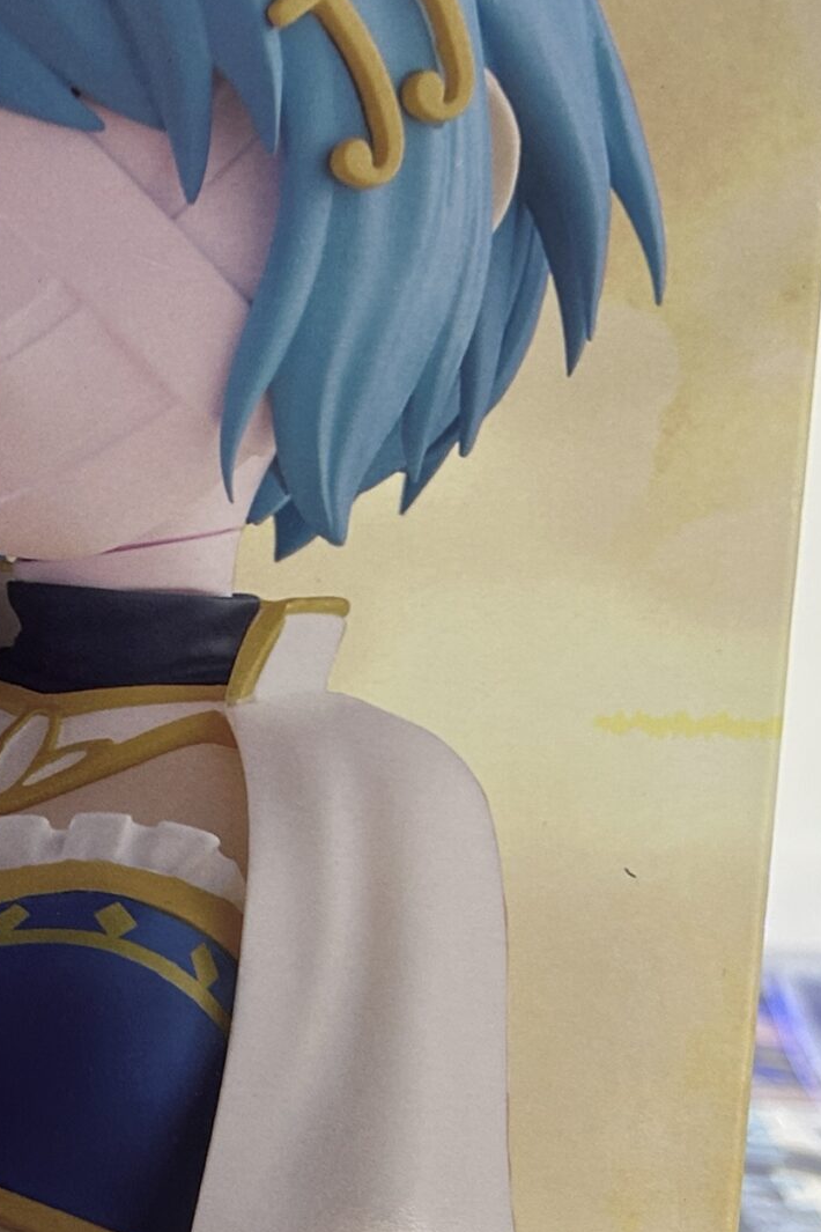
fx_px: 2223
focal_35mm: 65
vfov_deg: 30.9
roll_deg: -0.1
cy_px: 671
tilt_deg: -11.1
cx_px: -36
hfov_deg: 20.2
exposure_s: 1/60
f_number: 1.5
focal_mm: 5.7
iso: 100
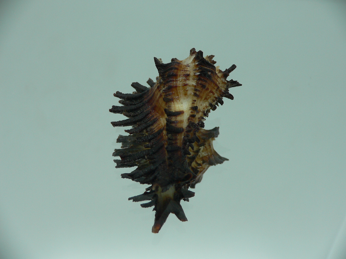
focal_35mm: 35
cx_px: 173
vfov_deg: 40.7
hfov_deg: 52.6
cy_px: 130
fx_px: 350
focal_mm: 4.6
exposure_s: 1/60
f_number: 2.8
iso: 80
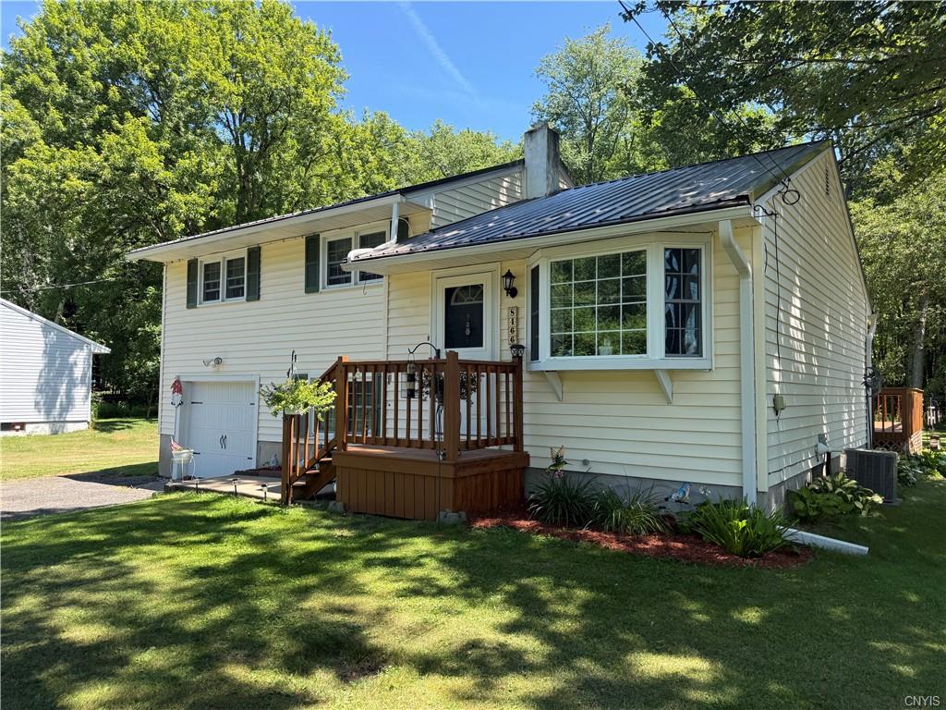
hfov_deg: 71.6
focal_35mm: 24
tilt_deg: +4.3
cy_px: 355
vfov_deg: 56.8
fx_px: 656
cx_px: 473
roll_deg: -0.4
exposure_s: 1/1091
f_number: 1.78
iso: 100
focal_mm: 6.76
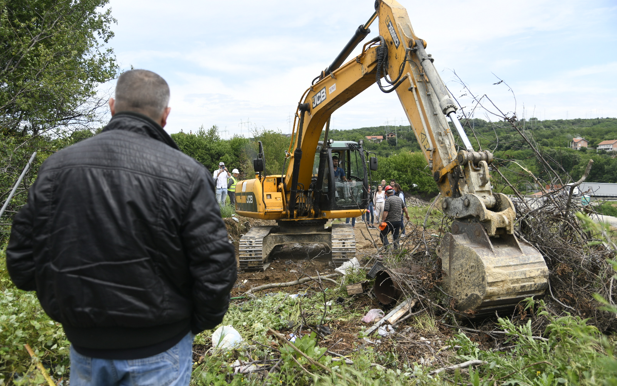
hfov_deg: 59.6
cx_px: 309
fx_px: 538
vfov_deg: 39.4
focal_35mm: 32
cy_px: 194
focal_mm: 31
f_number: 4
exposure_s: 1/1000
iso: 200
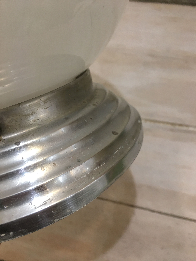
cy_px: 130
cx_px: 98
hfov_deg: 48.2
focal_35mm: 29
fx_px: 219
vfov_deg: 61.7
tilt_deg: -65.1
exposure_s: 1/33
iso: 100
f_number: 2.2
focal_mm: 4.15
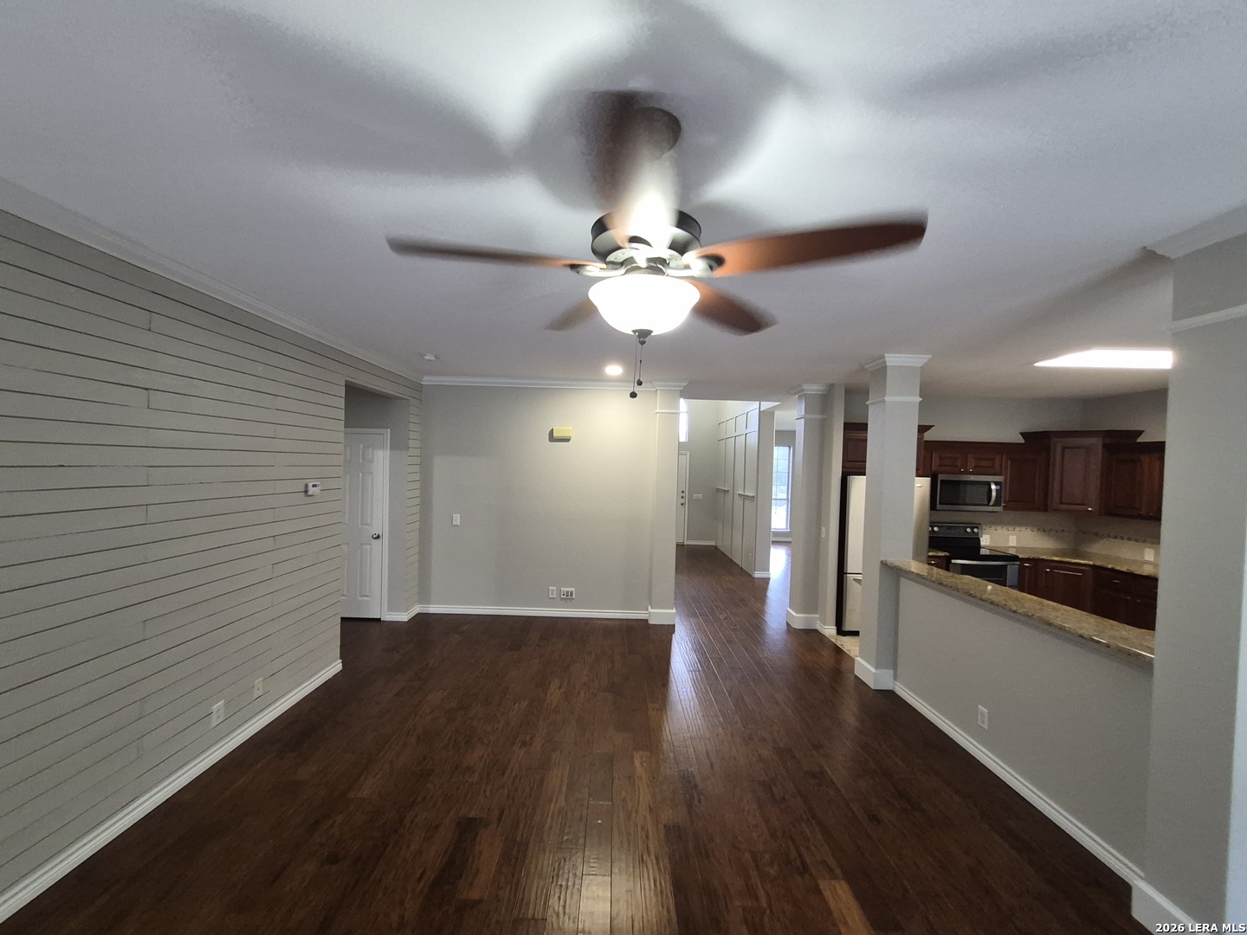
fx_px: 468
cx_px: 624
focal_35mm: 13
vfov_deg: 89.9
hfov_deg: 106.2
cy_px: 468
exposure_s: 1/60
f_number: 2.2
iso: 400
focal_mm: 1.74
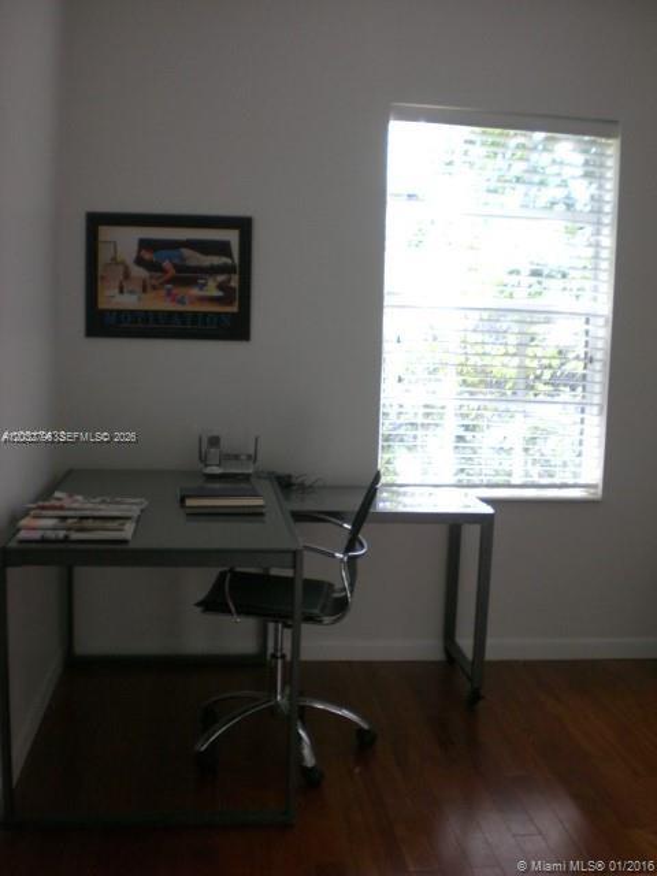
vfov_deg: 49.0
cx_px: 328
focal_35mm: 38
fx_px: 962
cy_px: 438
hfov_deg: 37.7
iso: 200
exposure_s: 1/60
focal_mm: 6.3
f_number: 3.1
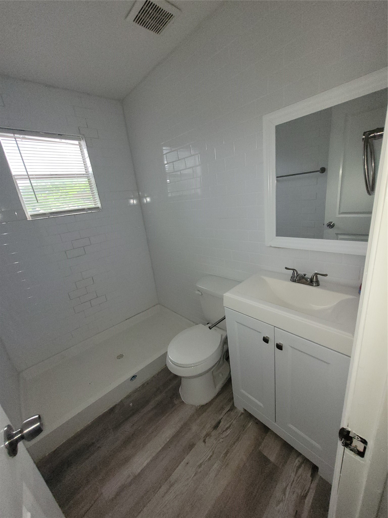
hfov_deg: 89.9
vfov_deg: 106.2
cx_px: 194
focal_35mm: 13
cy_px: 259
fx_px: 194
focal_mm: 1.74
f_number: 2.2
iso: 250
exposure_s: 1/60
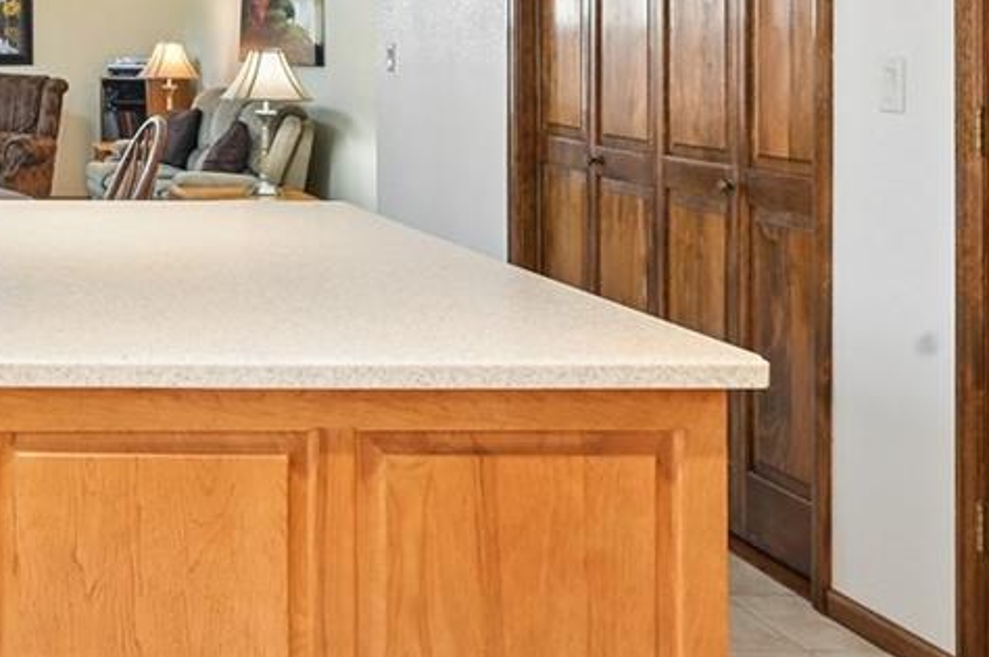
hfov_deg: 31.6
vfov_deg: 24.1
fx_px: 1482
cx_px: -165
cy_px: 36
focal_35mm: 54
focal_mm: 16
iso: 400
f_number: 10
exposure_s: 1/15
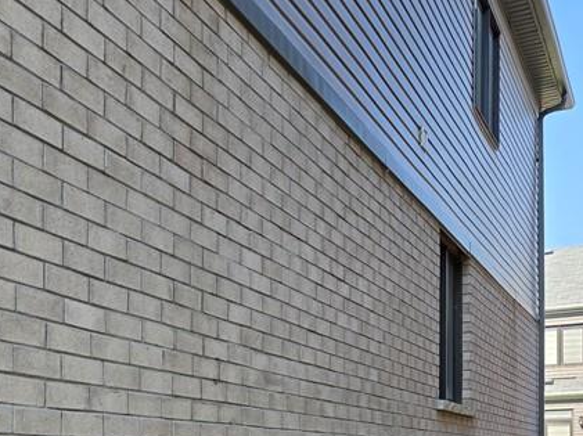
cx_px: 58
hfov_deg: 32.6
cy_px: 476
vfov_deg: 24.4
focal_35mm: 56
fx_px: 942
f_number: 1.8
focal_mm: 5.4
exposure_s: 1/652
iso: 25
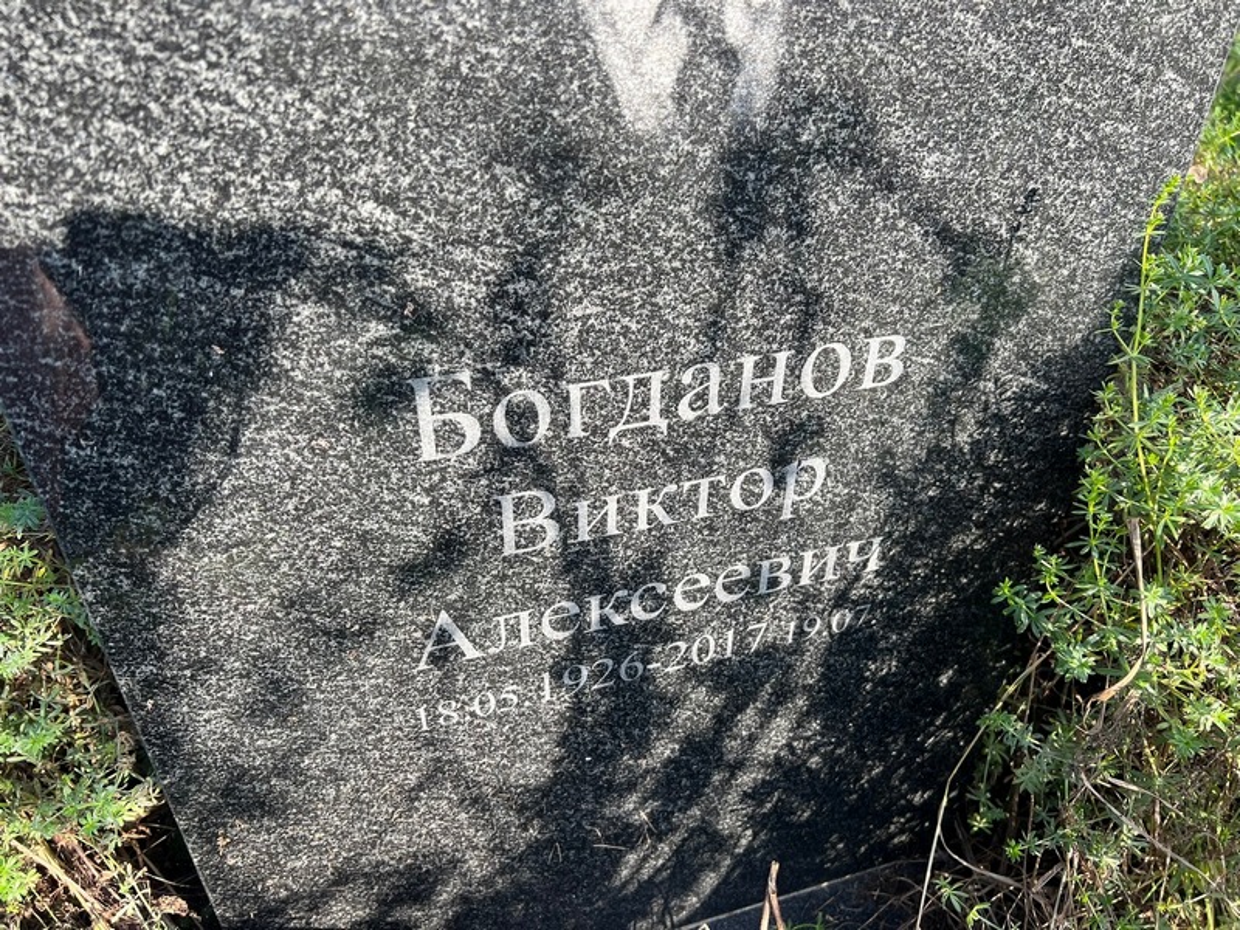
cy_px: 465
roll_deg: -0.5
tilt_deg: -31.6
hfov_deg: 67.3
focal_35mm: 26
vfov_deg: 53.1
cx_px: 620
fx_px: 931
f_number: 1.5
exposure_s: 1/597
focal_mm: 5.7
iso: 50
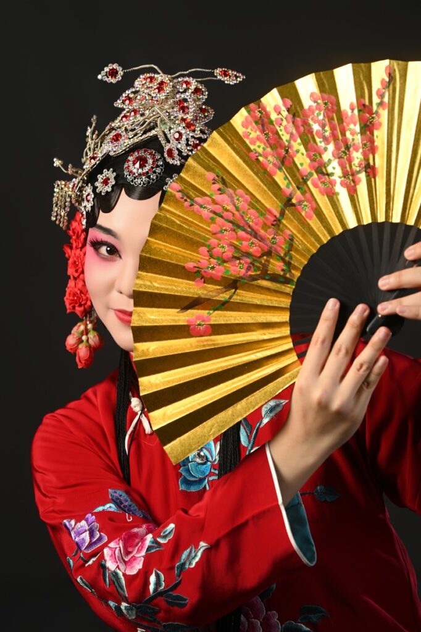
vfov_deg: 23.7
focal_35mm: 86
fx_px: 1509
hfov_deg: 15.9
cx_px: 210
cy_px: 316
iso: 160
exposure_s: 1/200
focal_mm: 86
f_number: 5.6
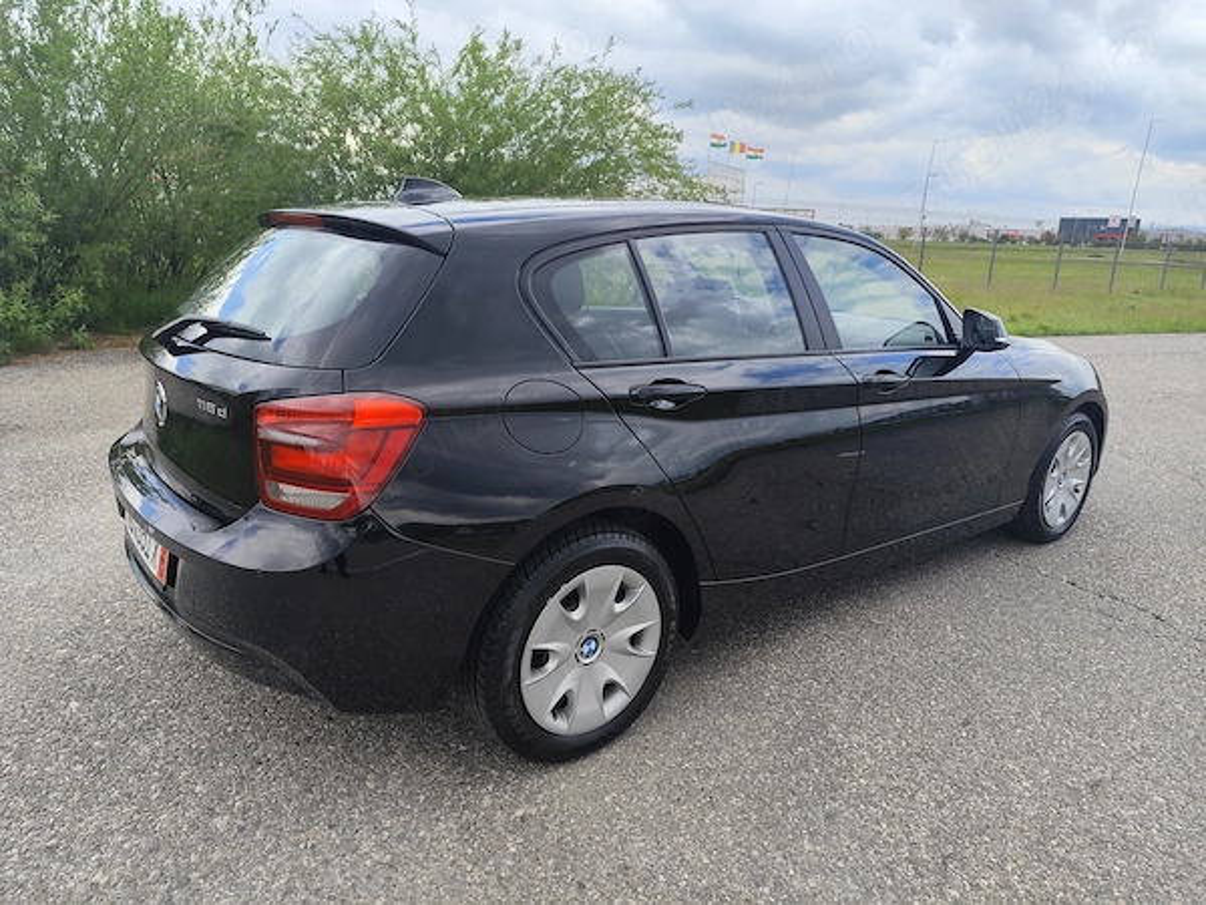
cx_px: 603
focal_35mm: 23
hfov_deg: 73.9
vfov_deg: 58.9
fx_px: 801
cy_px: 452
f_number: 1.65
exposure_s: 1/603
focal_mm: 6.19
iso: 50
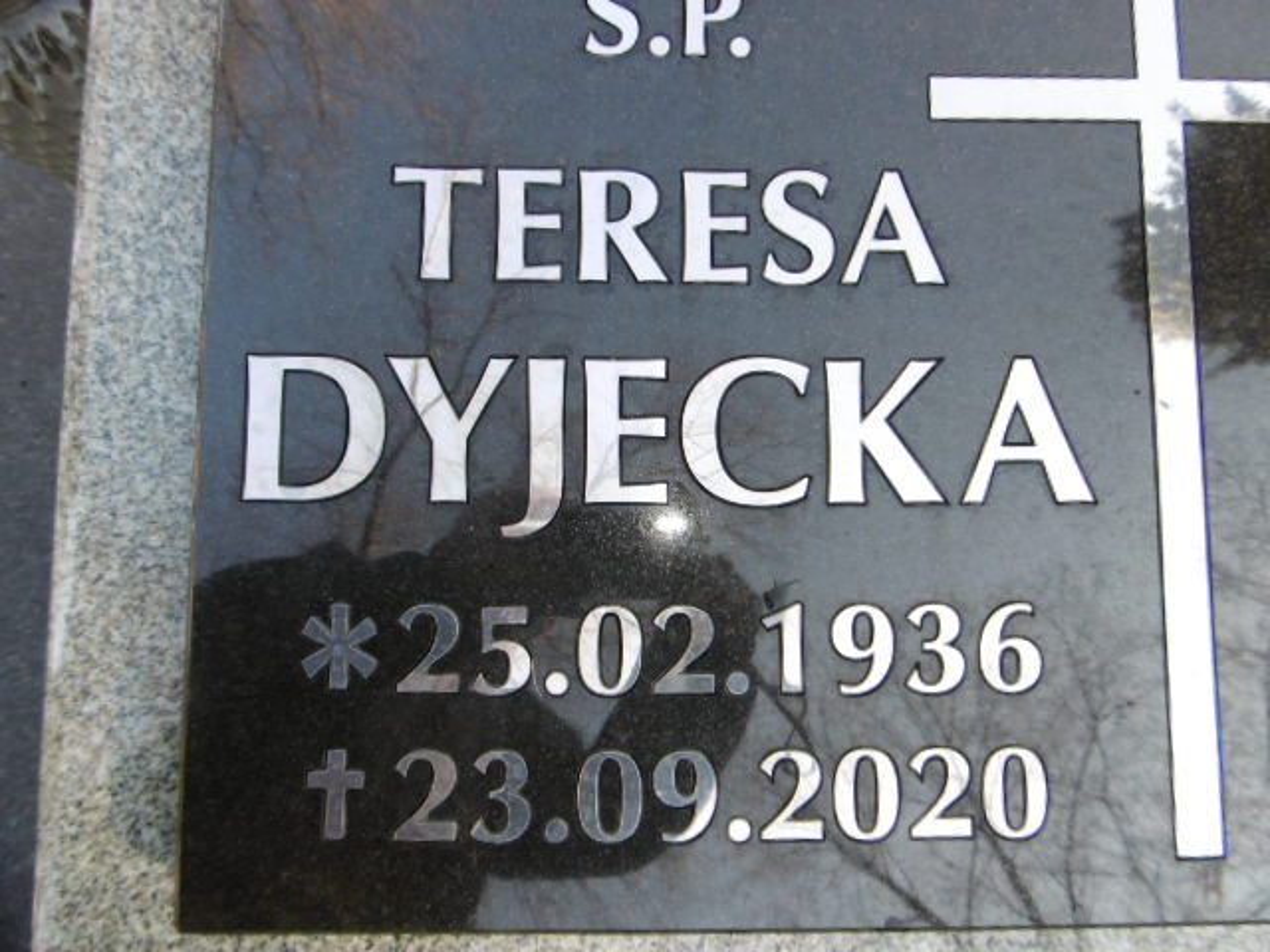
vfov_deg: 56.8
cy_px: 476
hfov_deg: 71.6
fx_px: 881
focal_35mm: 24
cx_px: 635
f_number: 3.1
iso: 100
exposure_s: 1/80
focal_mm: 4.3
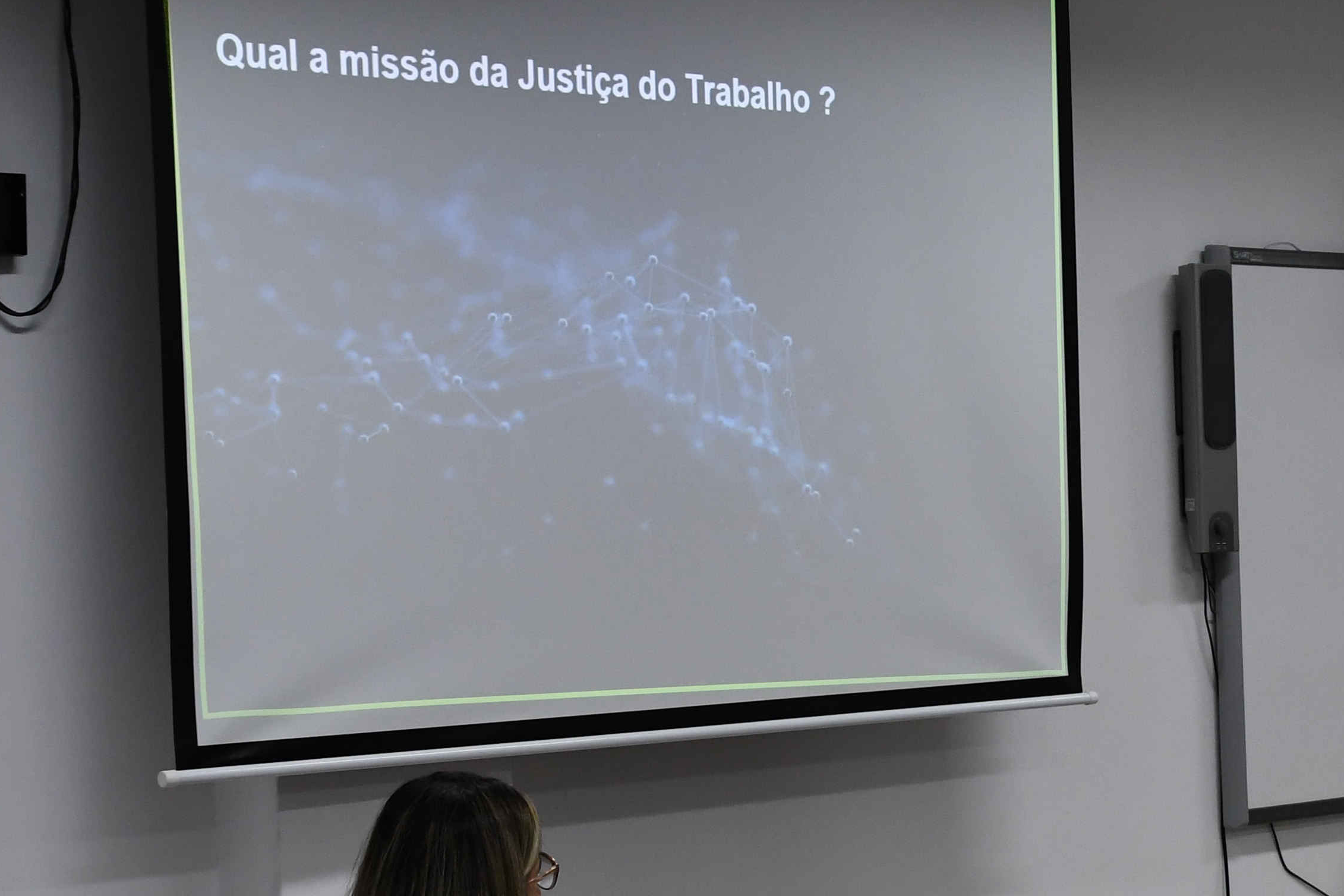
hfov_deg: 20.5
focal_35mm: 96
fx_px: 3584
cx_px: 1375
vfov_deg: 14.2
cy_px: 530
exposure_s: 1/250
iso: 1000
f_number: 4.5
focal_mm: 26
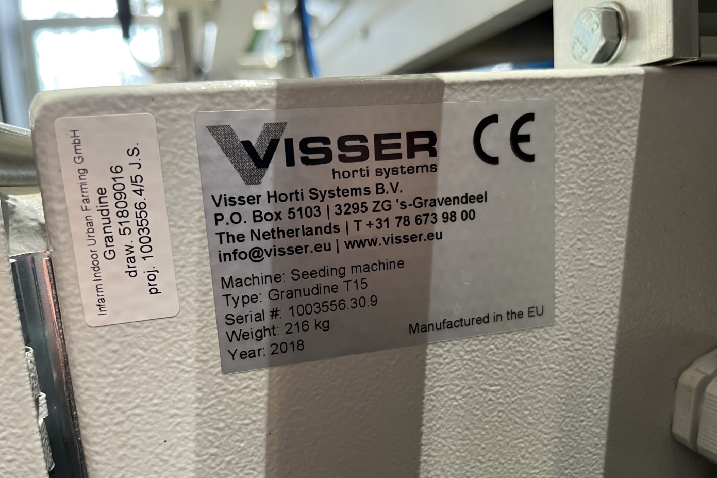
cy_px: 272
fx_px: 558
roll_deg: +4.0
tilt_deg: -10.2
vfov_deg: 46.3
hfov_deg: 65.5
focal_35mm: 28
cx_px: 357
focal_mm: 5.1
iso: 250
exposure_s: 1/50
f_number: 1.6
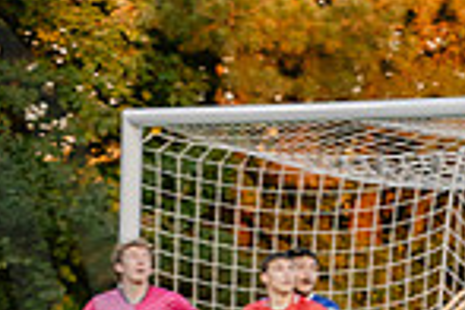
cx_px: -828
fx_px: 6652
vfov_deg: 2.7
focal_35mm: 515
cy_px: 394
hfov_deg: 3.9
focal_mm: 90
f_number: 4.5
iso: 640
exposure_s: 1/250
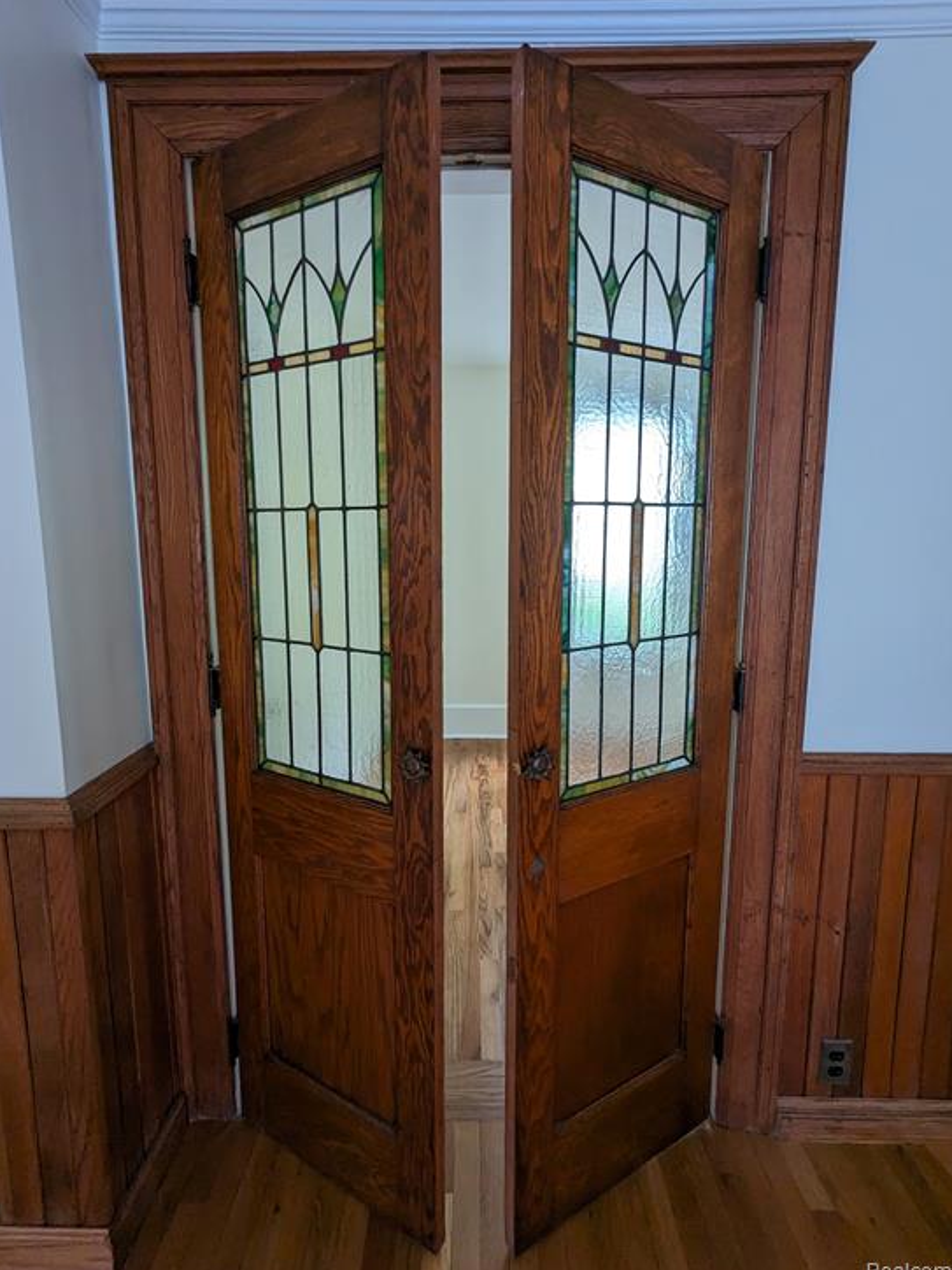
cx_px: 465
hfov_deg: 74.7
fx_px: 623
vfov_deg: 91.0
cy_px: 614
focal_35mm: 17
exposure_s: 1/70.7
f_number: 2.2
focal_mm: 2.35
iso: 203
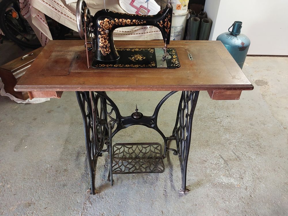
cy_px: 108
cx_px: 144
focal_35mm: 30
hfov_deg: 60.0
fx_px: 250
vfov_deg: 46.8
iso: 400
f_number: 1.8
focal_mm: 4.6
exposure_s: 1/25
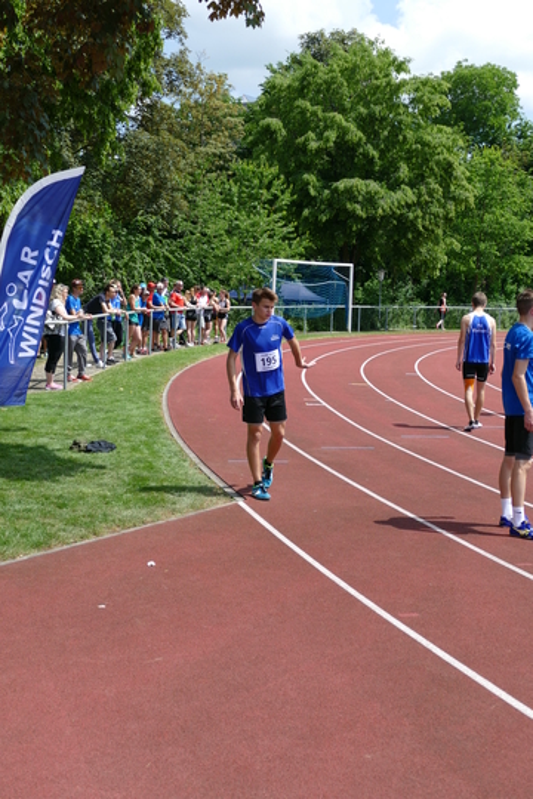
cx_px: 266
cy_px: 400
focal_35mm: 50
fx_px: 1110
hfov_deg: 27.0
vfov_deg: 39.6
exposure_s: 1/1000
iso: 125
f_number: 3.3
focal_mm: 18.17
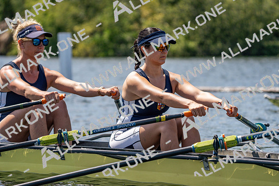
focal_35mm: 238
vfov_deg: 5.8
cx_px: 140
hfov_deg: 8.6
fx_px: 1845
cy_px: 93
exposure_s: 1/2000
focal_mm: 236
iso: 320
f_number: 5.6
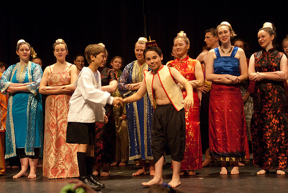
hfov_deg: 29.8
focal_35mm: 68
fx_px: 541
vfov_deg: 20.2
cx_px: 144
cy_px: 96
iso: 1000
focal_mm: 45
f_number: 2.8
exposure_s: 1/125
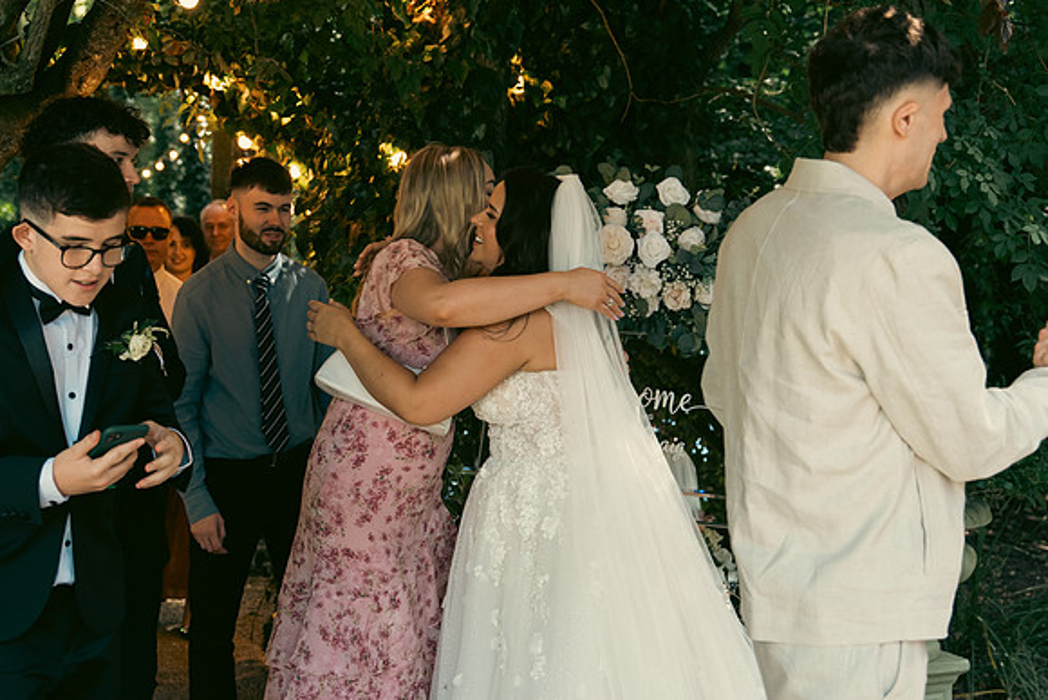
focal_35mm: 60
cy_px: 350
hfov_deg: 33.4
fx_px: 1747
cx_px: 524
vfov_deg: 22.6
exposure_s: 1/200
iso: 500
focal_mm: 40
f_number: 3.5
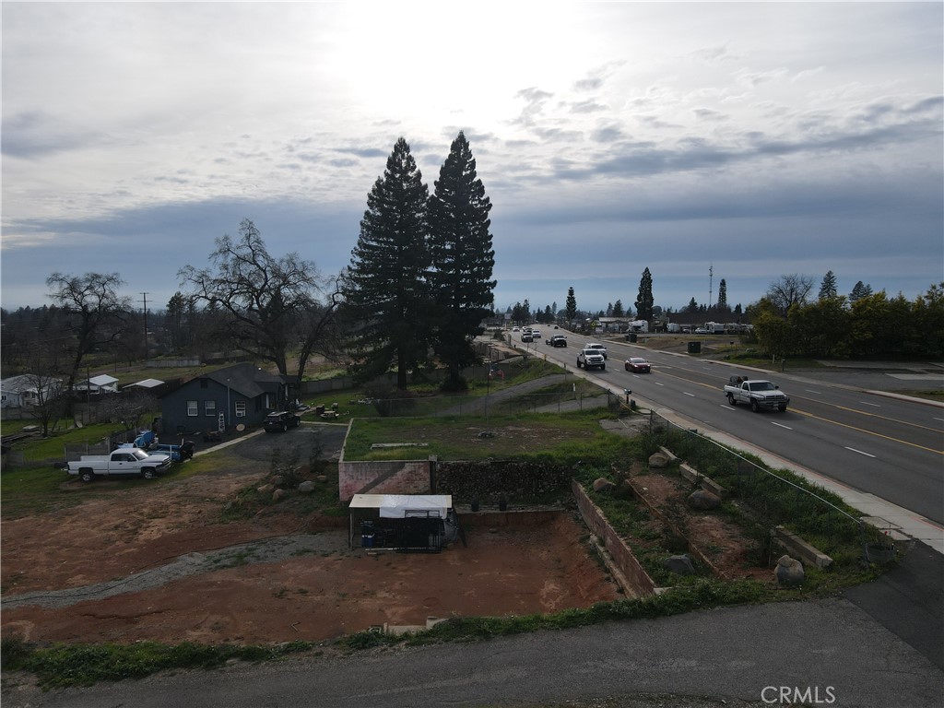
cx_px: 472
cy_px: 354
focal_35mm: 24
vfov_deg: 56.8
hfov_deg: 71.6
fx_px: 654
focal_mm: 4.5
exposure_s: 1/1500
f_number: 2.8
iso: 100
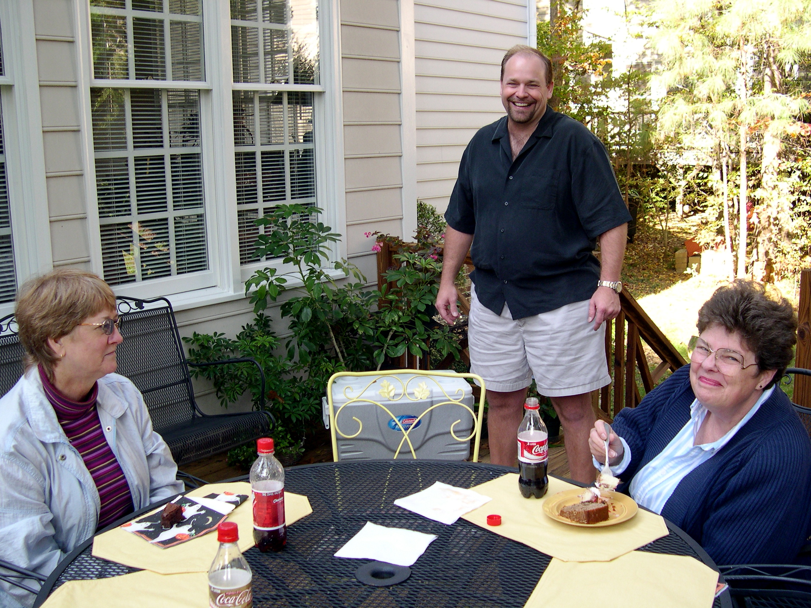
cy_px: 304
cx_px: 406
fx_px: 890
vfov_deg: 37.7
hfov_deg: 49.0
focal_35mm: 38
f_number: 2.8
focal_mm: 8
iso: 100
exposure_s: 1/83.1
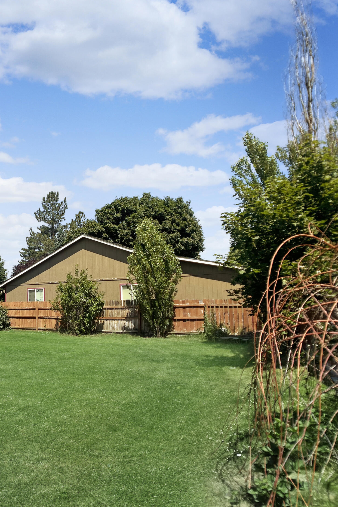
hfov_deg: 33.3
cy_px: 252
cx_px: 9
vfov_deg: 51.9
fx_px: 521
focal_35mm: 37
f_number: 1.5
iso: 50
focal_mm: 5.7
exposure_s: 1/3968
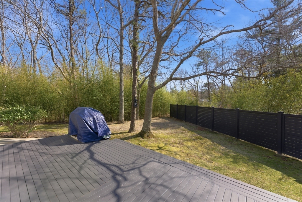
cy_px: 101
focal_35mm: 14
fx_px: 118
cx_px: 151
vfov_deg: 81.3
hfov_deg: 104.2
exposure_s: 1/250
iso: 100
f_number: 6.3
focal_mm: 14
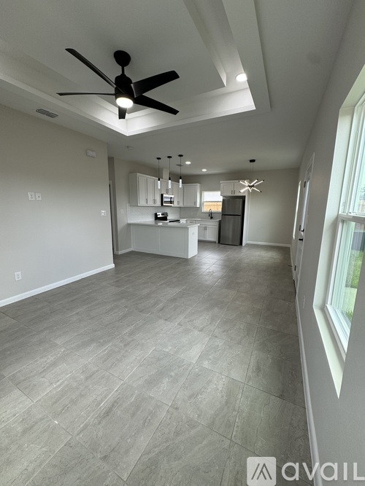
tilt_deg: -10.4
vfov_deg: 102.1
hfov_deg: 85.7
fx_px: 197
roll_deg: +0.1
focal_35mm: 14
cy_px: 243
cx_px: 182
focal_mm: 2.22
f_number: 2.2
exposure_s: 1/120
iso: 80
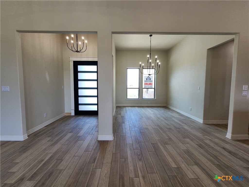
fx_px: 94
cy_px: 94
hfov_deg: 106.2
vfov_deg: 89.9
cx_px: 124
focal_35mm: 13
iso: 64
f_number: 2.2
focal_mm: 2.2
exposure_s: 1/120
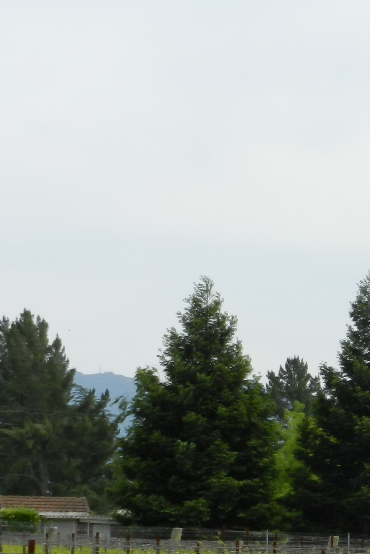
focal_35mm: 243
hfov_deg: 5.6
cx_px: 496
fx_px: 3745
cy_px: 450
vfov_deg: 8.5
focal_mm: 16.3
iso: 160
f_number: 4.9
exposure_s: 1/800
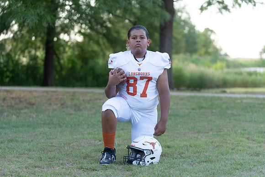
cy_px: 88
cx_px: 132
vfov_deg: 14.5
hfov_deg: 21.6
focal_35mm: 94
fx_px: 695
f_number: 2.8
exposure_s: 1/400
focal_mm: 92
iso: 200
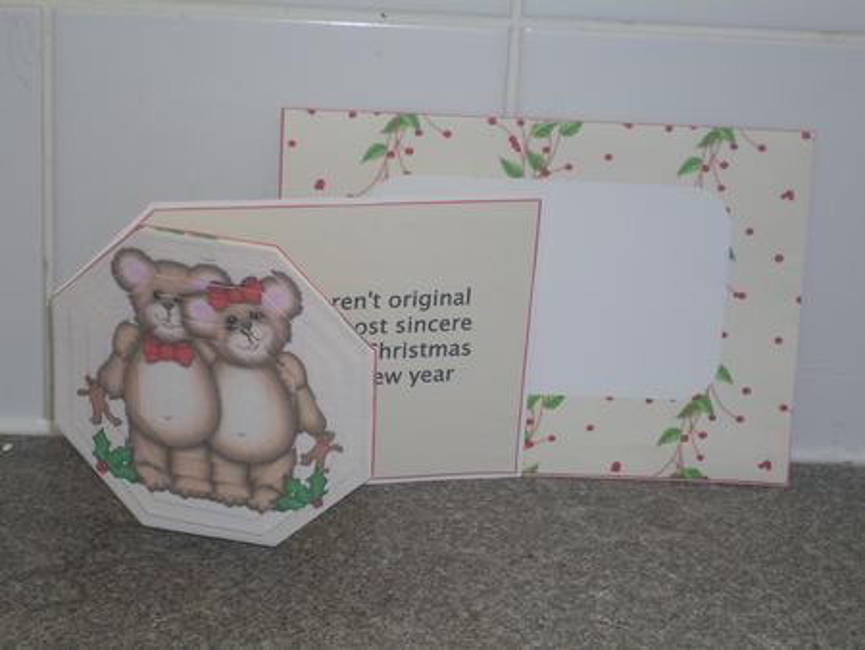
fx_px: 2575
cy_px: 325
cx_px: 432
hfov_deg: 19.1
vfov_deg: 14.4
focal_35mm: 103
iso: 100
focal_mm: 17.1
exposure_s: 1/60
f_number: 4.8
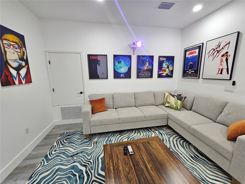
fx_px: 92
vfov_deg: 89.9
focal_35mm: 13
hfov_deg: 106.2
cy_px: 92
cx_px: 122
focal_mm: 2.2
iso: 160
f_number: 2.2
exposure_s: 1/60
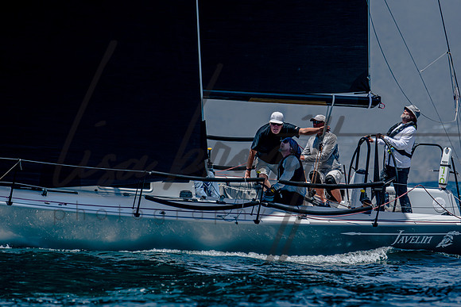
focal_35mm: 510
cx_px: 230
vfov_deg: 2.7
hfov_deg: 4.0
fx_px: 6532
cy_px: 154
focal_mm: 340
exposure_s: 1/1600
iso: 200
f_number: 5.6
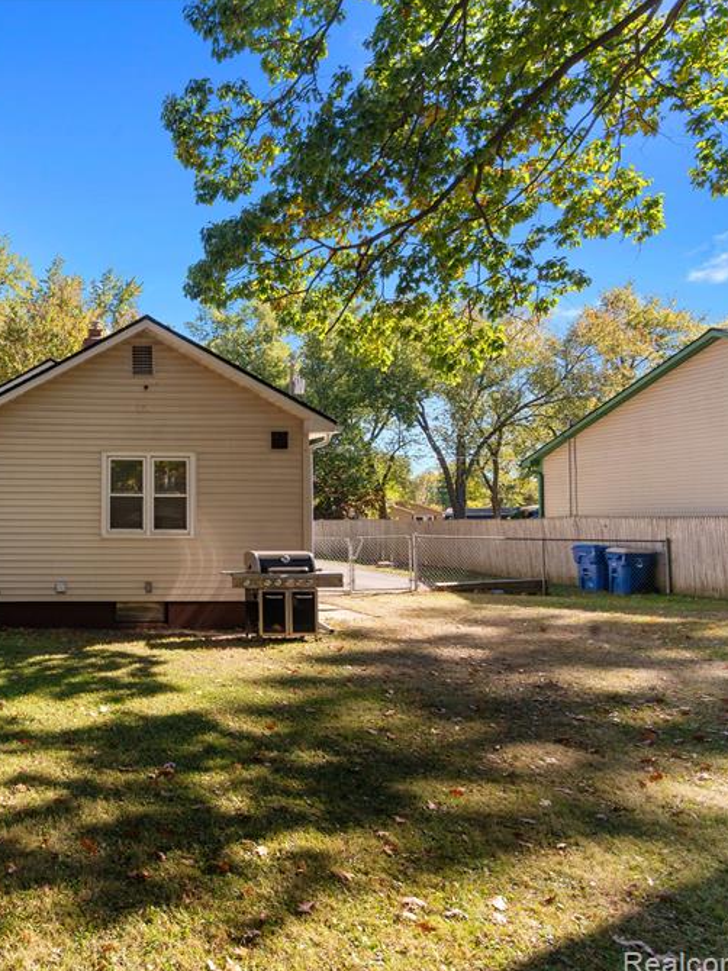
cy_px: 492
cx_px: 28
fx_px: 701
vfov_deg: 69.4
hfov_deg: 47.2
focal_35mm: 25
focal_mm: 17
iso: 320
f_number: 9
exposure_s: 1/320
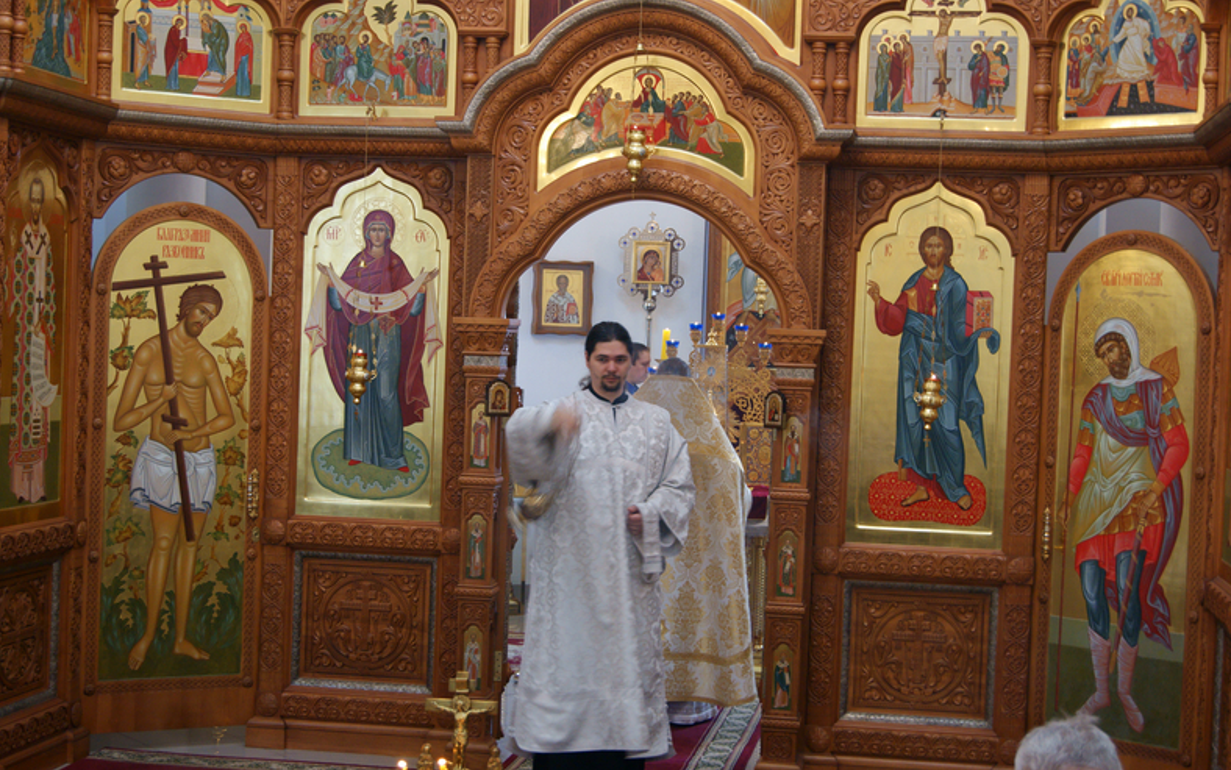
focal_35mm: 62
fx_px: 2081
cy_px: 397
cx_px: 620
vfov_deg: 21.0
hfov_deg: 33.0
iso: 400
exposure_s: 1/15
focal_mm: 40
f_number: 5
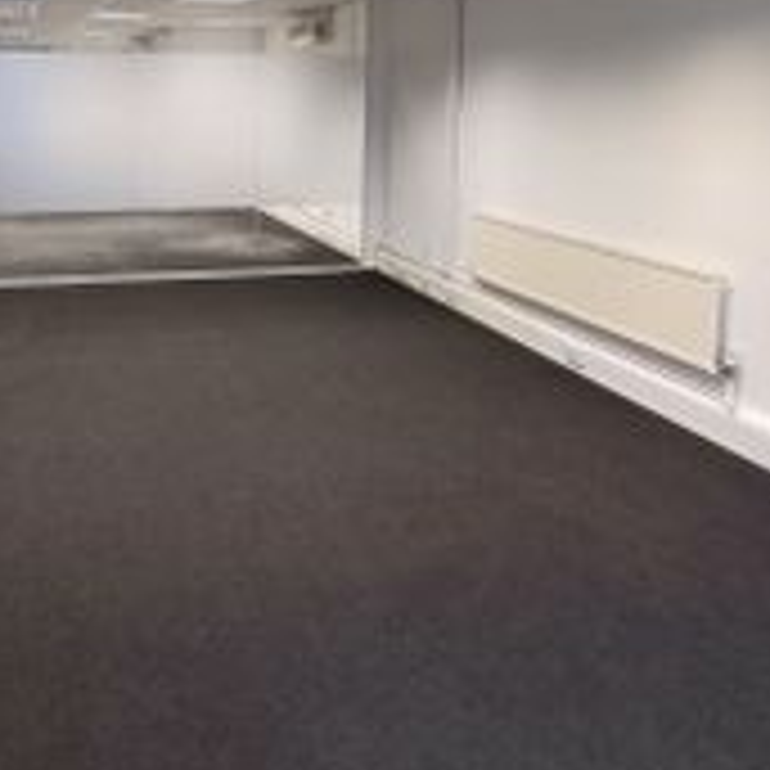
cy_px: 176
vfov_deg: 47.5
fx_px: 830
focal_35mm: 33
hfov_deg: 47.2
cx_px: 158
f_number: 2.2
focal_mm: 1.64
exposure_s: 1/33
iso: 160
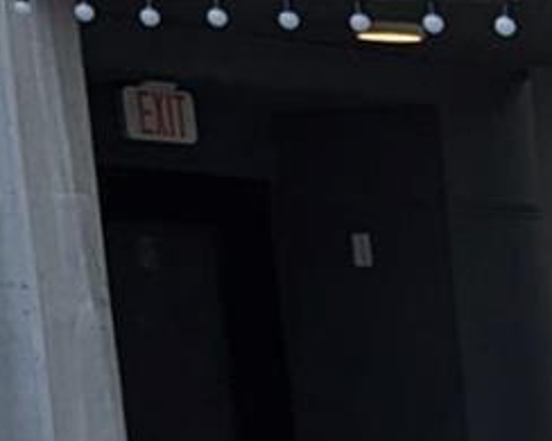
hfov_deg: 7.6
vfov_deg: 7.3
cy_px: 1117
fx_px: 3201
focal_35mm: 196
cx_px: 2036
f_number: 1.85
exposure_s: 1/906
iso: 49
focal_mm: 6.81
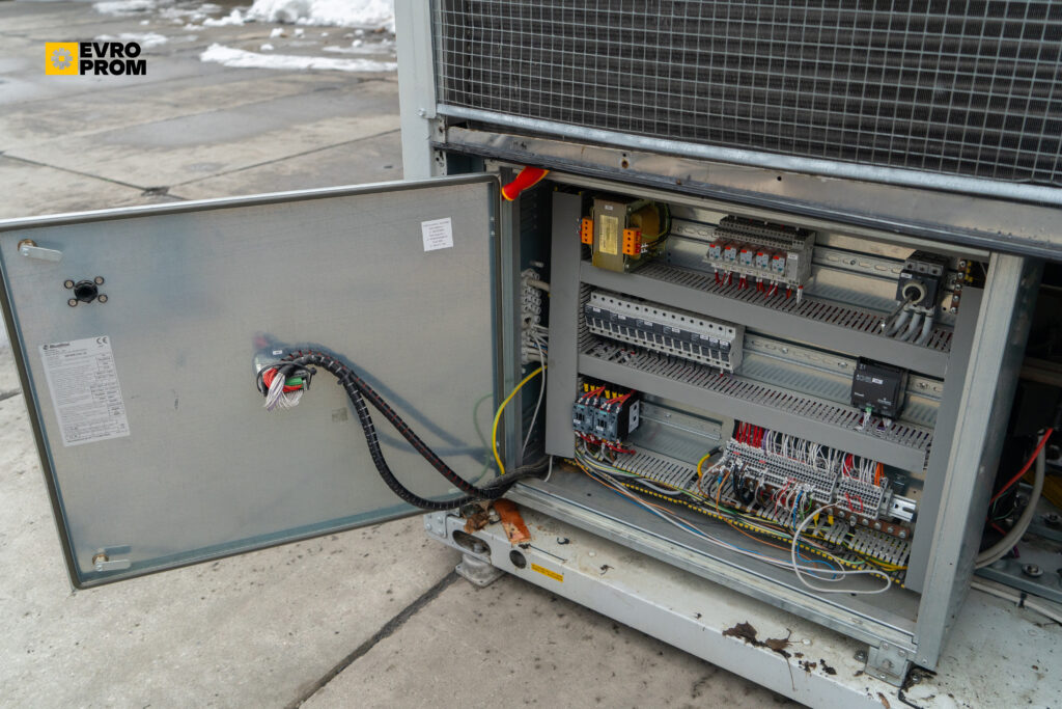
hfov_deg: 60.3
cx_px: 531
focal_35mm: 31
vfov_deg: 42.3
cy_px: 354
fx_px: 915
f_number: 4
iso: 1000
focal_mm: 31
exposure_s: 1/200
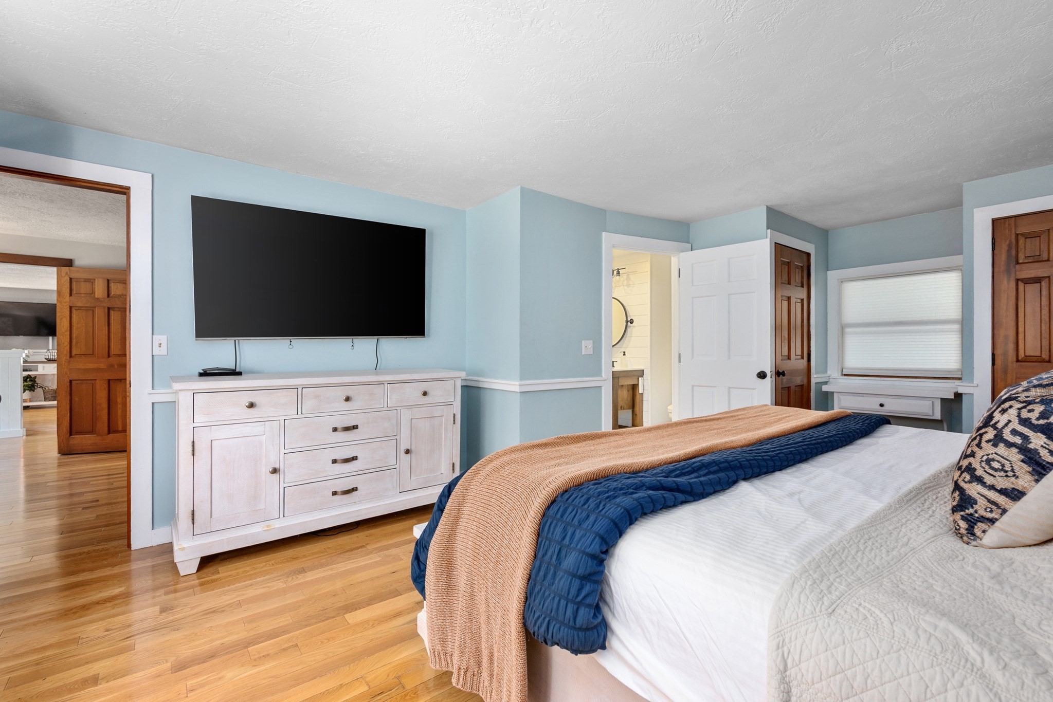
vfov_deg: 73.8
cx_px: 526
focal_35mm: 16
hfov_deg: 96.7
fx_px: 468
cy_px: 351
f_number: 8
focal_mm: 16
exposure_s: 1/1.67
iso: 400
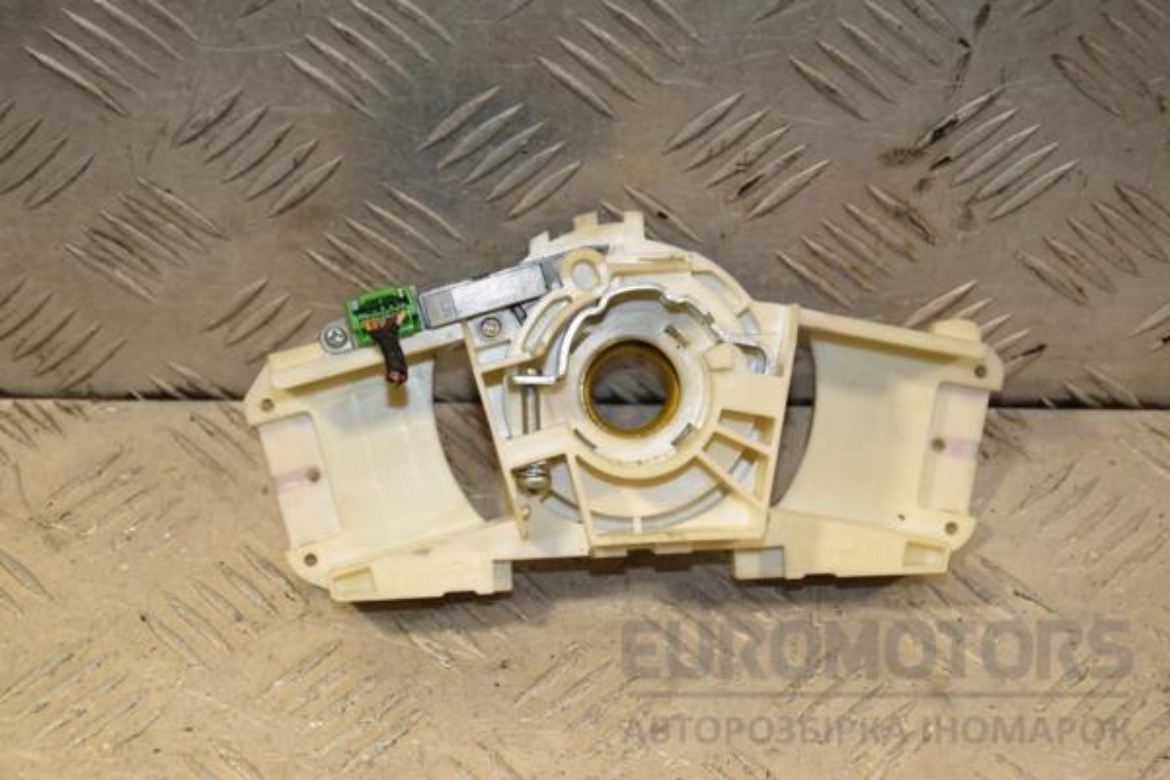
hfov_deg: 21.9
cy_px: 390
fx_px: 3022
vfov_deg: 14.7
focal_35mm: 93
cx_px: 585
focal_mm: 62
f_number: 6.3
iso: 800
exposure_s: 1/200
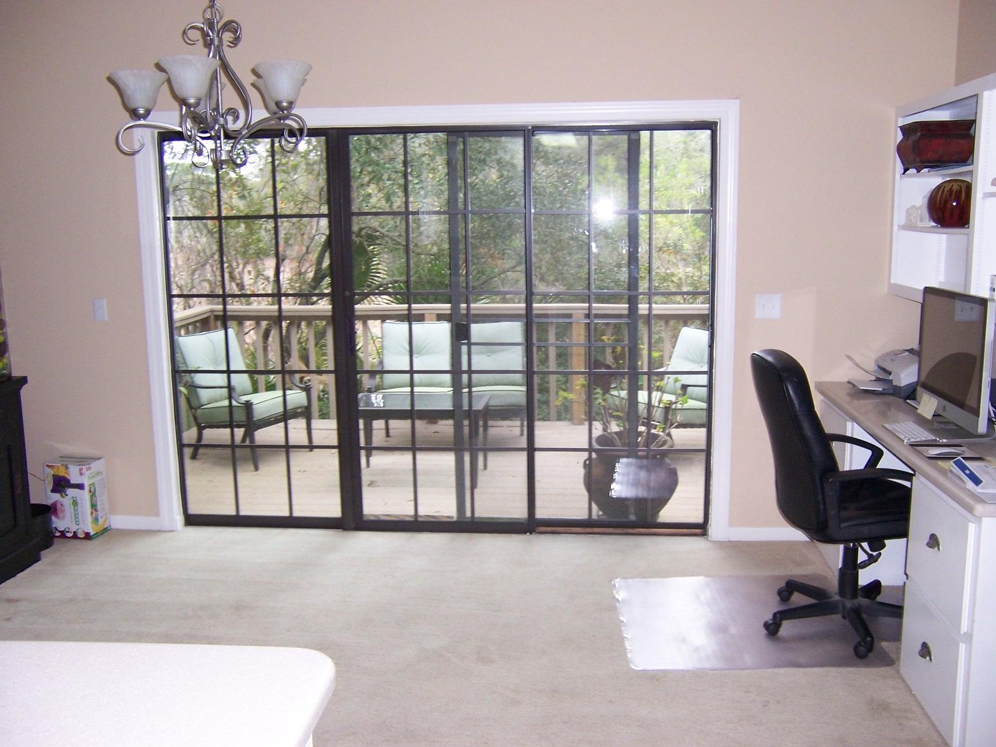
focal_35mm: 33
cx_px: 498
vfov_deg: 42.9
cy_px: 374
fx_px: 950
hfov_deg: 55.4
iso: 140
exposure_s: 1/60
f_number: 2.8
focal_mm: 5.5
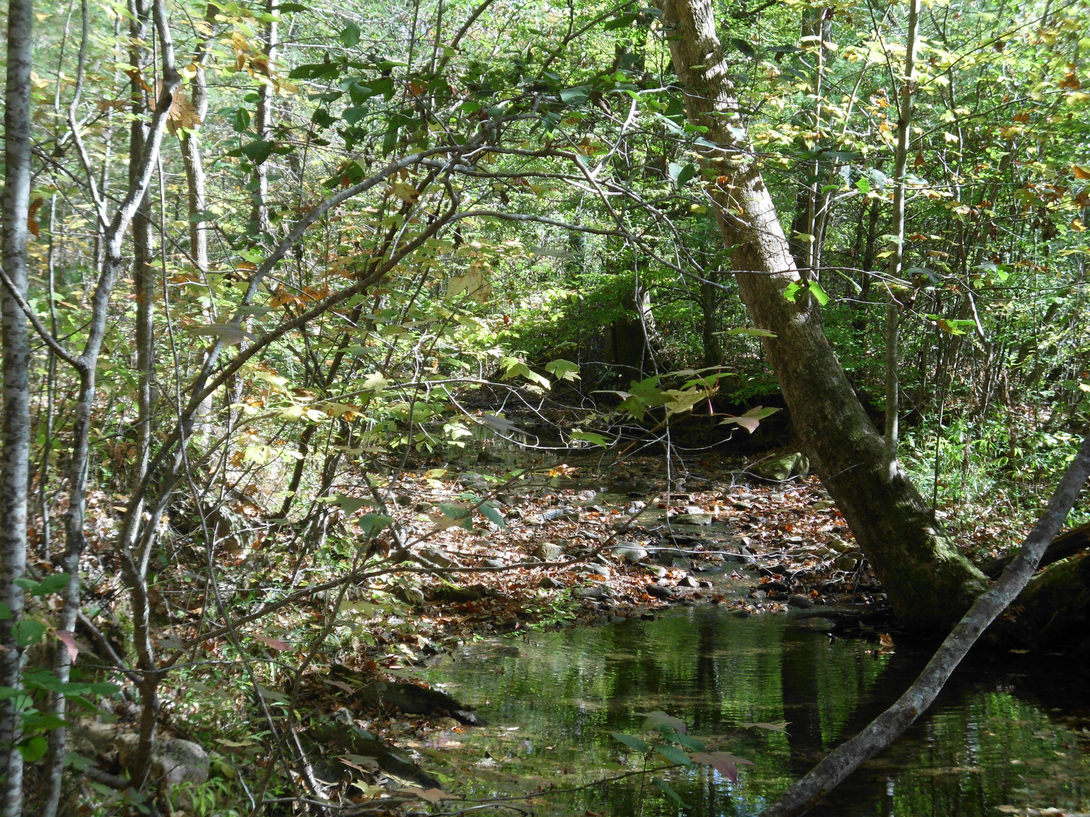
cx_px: 545
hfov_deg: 30.7
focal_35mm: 63
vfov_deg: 23.3
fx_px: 1984
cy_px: 408
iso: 100
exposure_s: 1/90
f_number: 4.5
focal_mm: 11.31
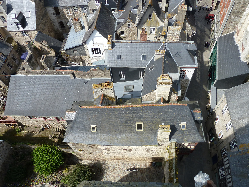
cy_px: 94
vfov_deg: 54.9
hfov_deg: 69.4
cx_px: 124
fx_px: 180
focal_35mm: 25
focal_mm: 4.1
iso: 80
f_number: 4
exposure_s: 1/400
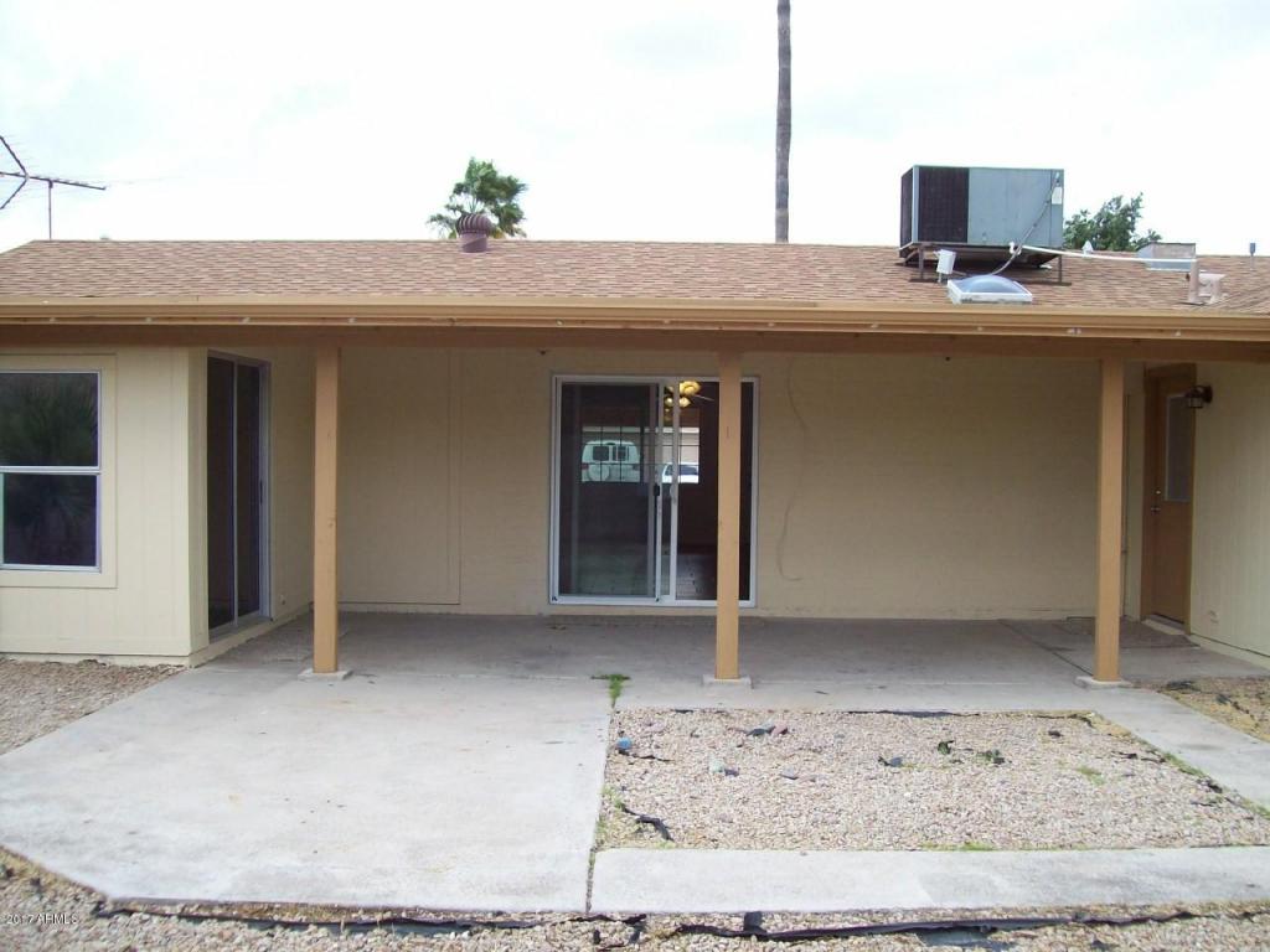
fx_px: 1321
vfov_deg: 39.7
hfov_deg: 51.4
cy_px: 476
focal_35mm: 36
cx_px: 635
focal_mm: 6
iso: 80
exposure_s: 1/375
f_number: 2.7
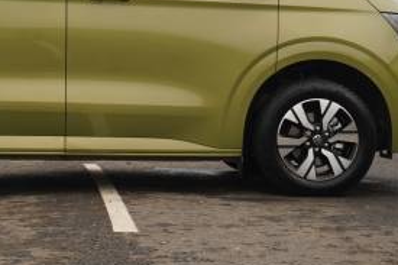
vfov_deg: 12.5
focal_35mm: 108
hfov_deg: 18.6
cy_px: 13
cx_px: 33
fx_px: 1195
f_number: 4.5
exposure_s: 1/60
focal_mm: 31
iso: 160
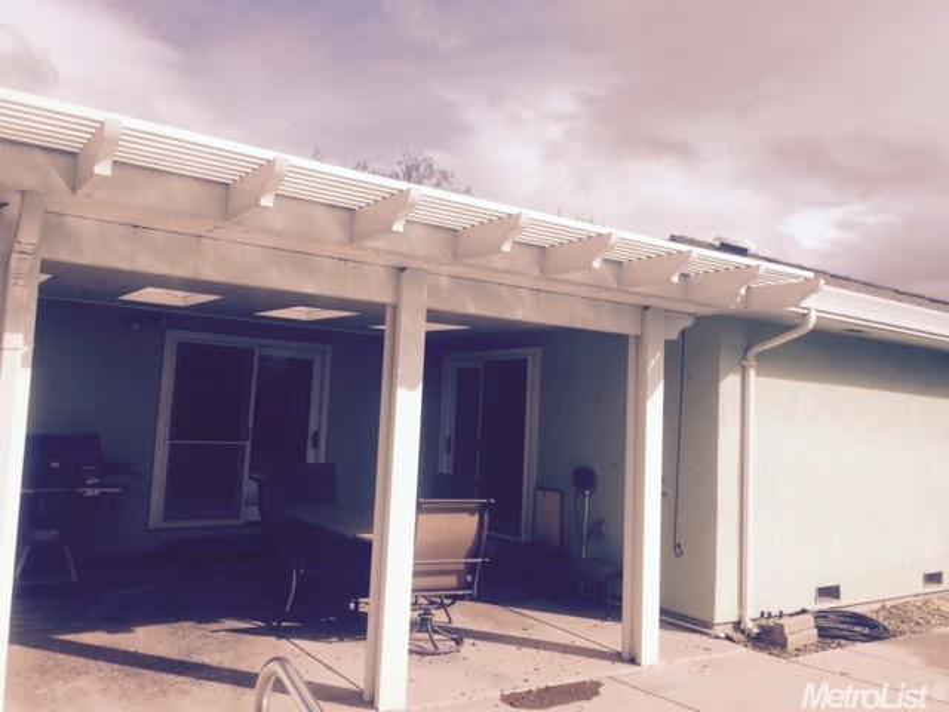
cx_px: 474
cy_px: 356
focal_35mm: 29
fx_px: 795
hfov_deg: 61.7
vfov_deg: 48.2
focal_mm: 4.15
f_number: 2.2
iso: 32
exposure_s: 1/2933
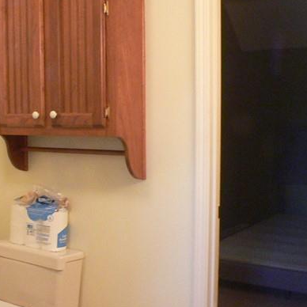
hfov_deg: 20.5
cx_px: 83
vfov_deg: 20.6
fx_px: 843
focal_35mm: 84
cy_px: 170
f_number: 2.8
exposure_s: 1/6
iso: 200
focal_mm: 6
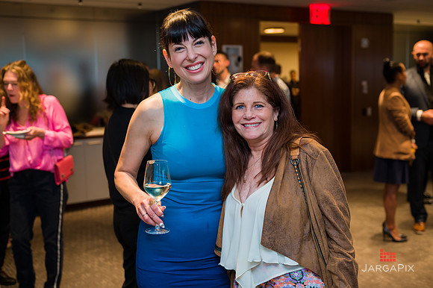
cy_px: 144
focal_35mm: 45
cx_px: 216
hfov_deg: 43.6
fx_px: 541
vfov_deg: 29.8
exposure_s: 1/125
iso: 640
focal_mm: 45
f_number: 4
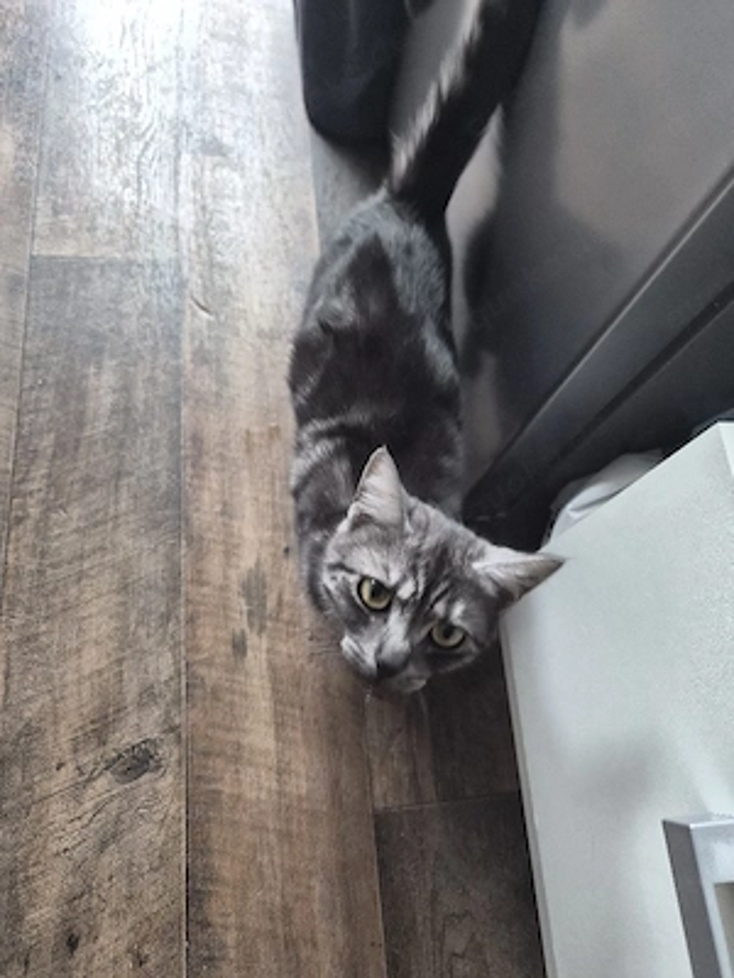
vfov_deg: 73.9
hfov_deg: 58.9
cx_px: 367
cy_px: 489
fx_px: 650
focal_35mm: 23
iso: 200
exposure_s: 1/100
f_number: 1.8
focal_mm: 5.4
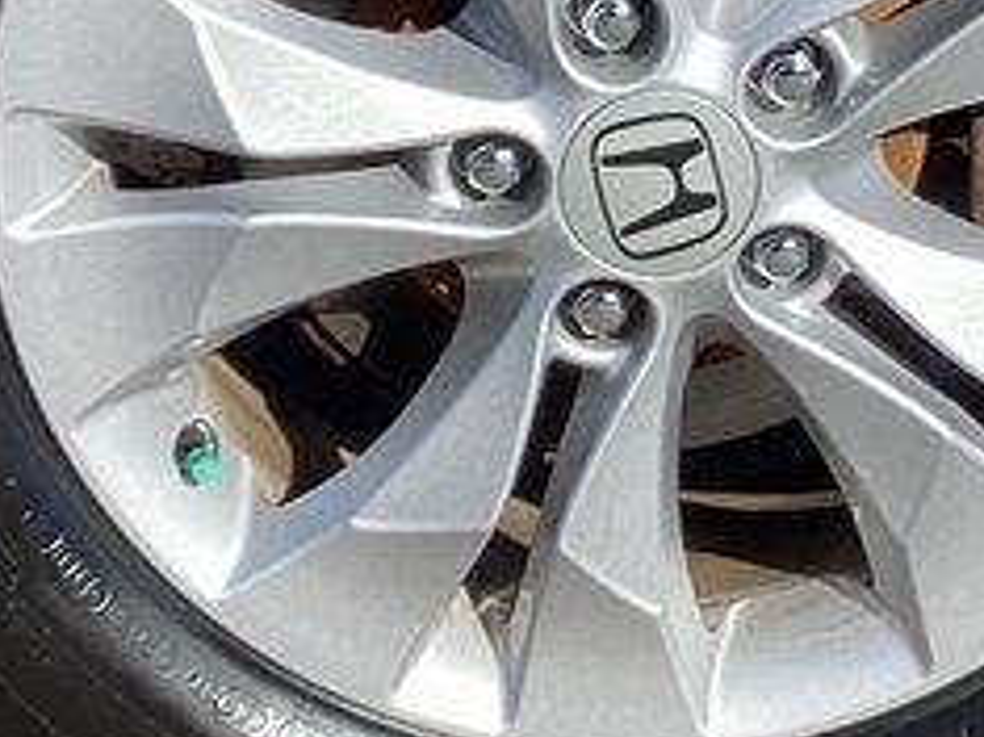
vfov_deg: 11.0
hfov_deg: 14.6
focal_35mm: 135
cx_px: 657
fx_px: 3836
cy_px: 293
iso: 25
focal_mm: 3.3
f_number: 2.4
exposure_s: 1/691
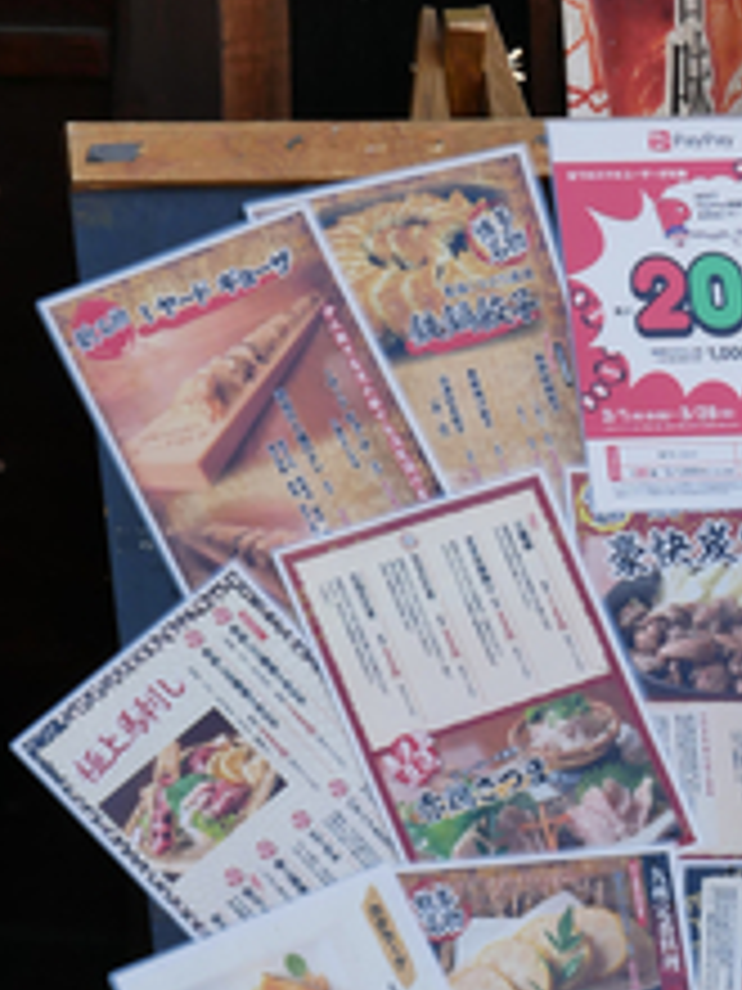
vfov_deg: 8.2
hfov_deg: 6.1
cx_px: 956
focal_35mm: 240
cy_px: 306
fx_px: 6859
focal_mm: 44
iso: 200
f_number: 5.6
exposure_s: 1/200
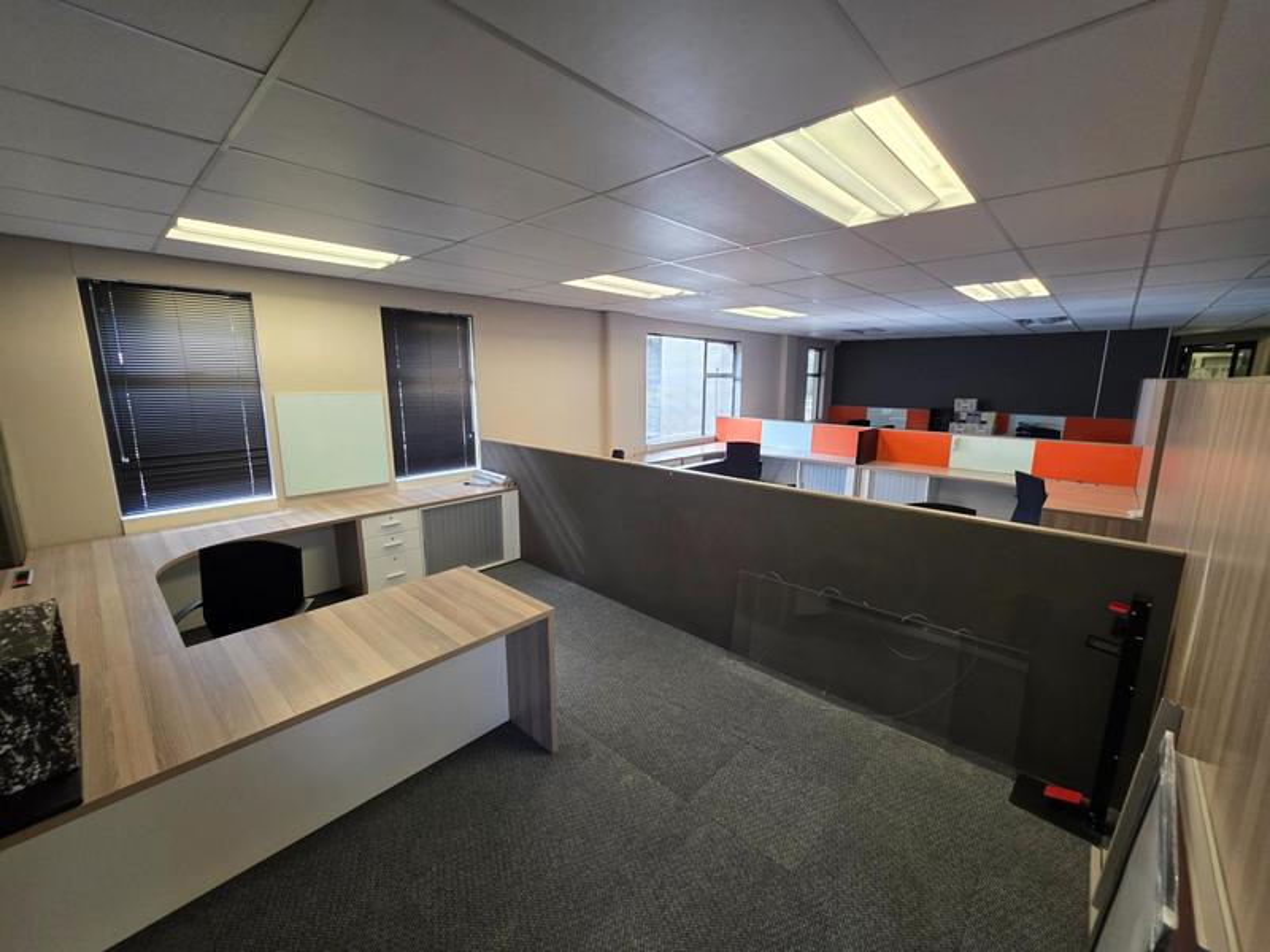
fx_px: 477
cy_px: 476
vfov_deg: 89.9
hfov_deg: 106.2
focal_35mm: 13
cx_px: 635
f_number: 1.9
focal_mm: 2.2
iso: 250
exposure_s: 1/50
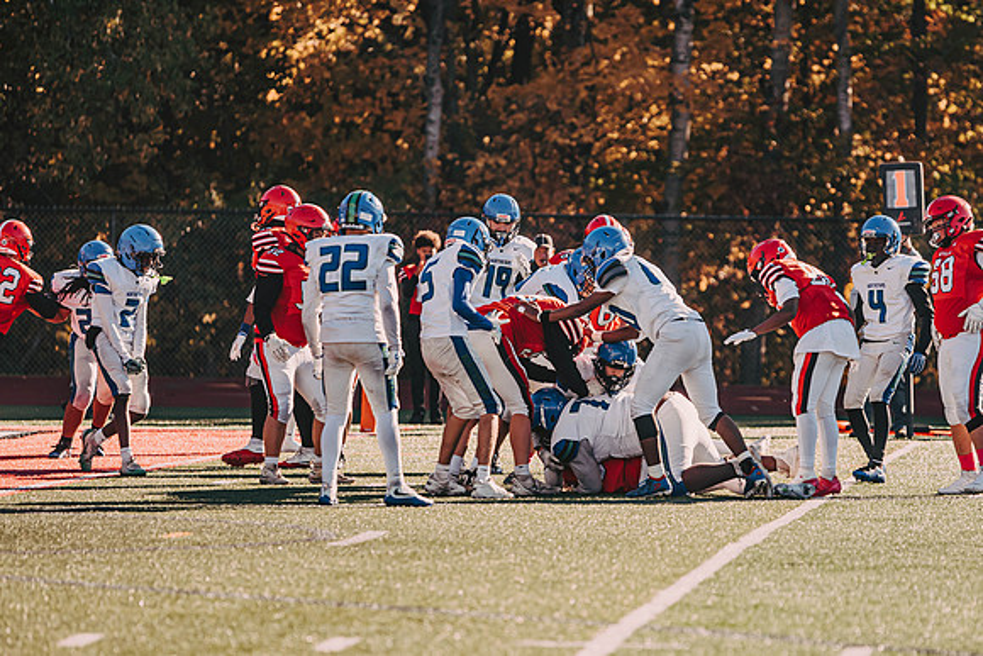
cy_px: 410
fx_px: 6825
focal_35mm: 250
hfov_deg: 8.2
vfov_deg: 5.5
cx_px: 614
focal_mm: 200
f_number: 3.2
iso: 250
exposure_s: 1/2000
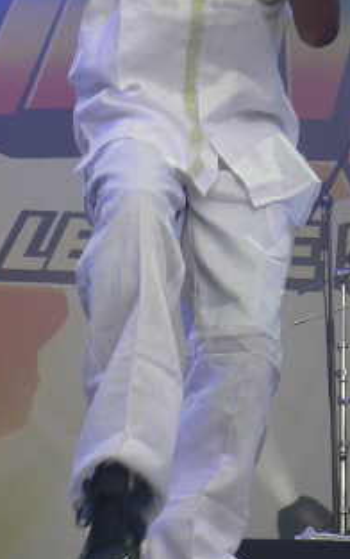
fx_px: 2073
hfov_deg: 9.6
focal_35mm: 136
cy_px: 89
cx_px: 325
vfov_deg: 15.2
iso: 64
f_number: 3.2
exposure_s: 1/50
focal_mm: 11.4
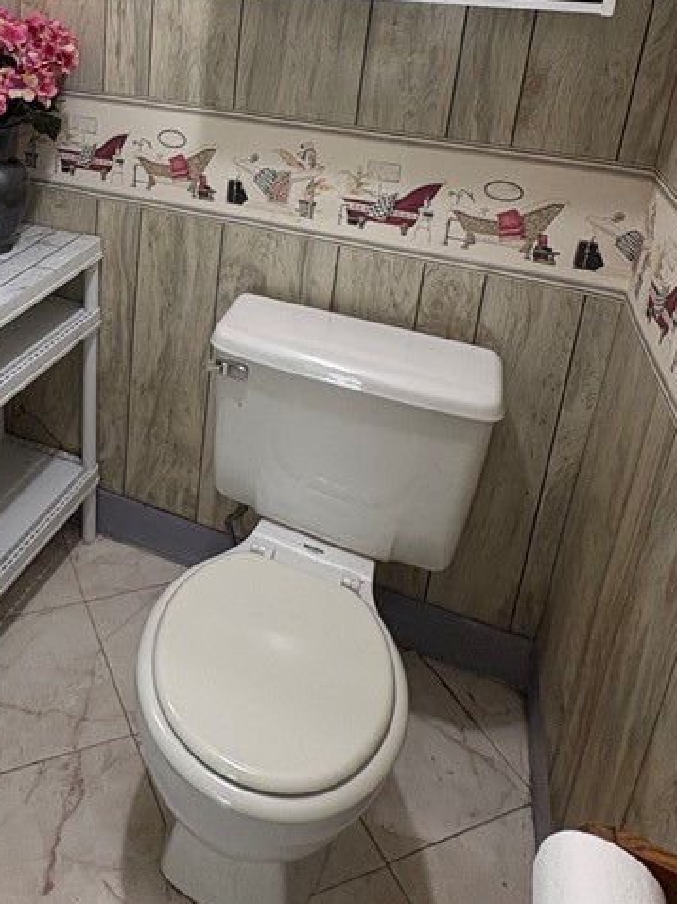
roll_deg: -1.6
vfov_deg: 55.4
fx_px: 783
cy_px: 170
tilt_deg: -13.0
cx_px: 127
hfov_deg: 44.3
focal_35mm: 30
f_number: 2.2
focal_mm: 2.22
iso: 200
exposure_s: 1/60
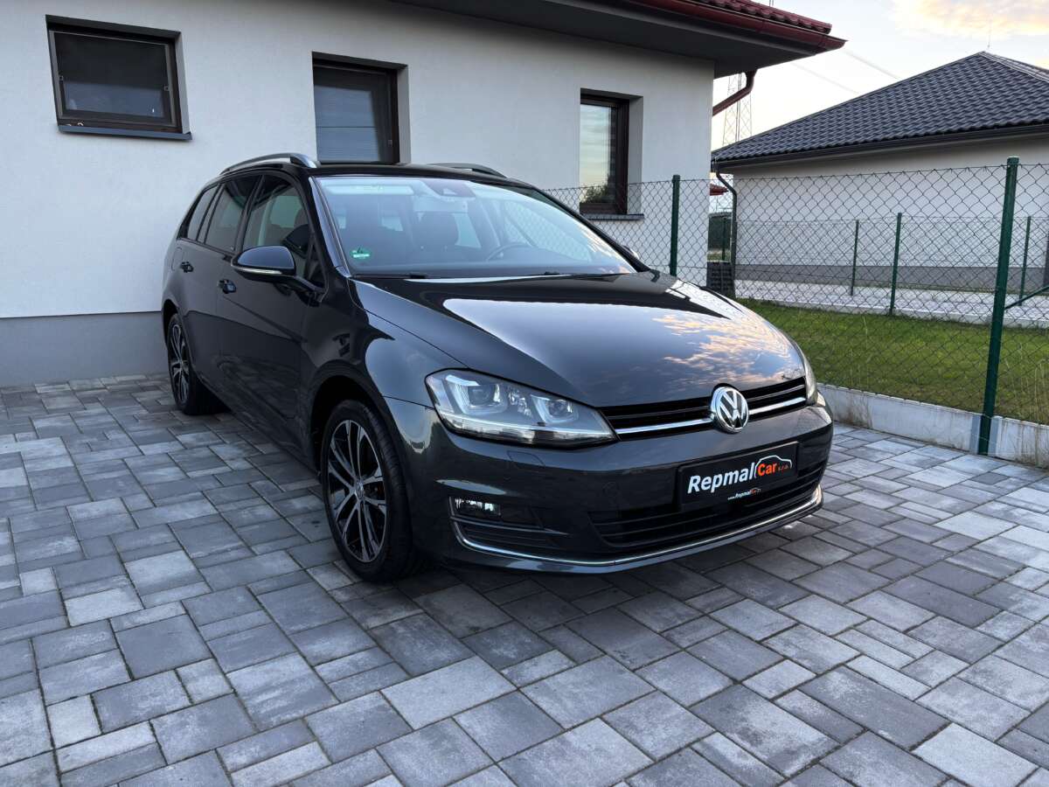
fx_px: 788
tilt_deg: -10.9
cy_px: 394
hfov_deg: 67.3
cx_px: 524
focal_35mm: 26
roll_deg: -0.4
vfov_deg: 53.1
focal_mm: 5.96
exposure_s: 1/121
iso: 64
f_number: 1.6
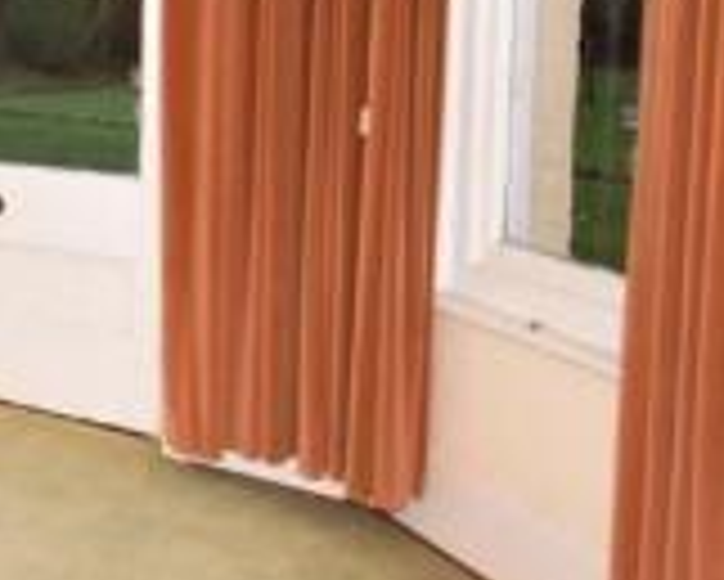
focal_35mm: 66
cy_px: 16
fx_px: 1414
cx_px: -335
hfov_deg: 23.5
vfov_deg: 22.4
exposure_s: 1/60
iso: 100
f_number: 4.2
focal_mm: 11.5
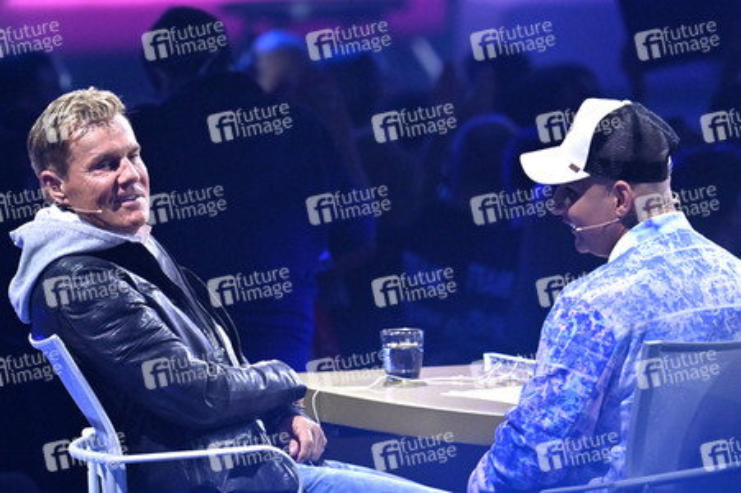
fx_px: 8227
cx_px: 370
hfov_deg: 5.2
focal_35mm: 400
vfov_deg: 3.4
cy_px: 246
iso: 5000
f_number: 5.6
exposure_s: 1/640
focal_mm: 400
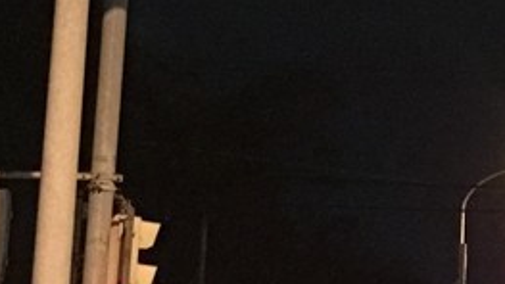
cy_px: 61
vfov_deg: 8.4
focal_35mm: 144
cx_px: 620
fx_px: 1928
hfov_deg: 14.4
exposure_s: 1/4
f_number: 2.2
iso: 400
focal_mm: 4.15
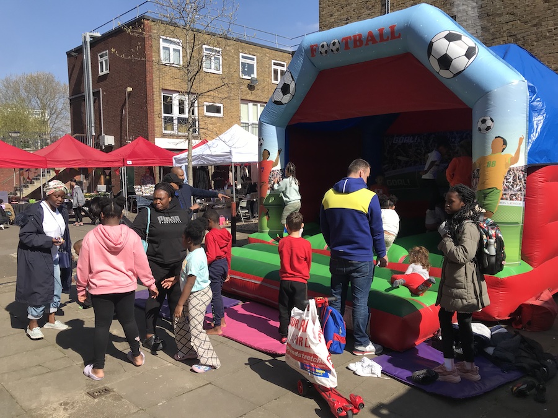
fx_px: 451
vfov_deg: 49.7
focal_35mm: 28
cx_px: 279
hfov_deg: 63.4
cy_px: 209
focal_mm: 3.99
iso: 20
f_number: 1.8
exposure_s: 1/2037
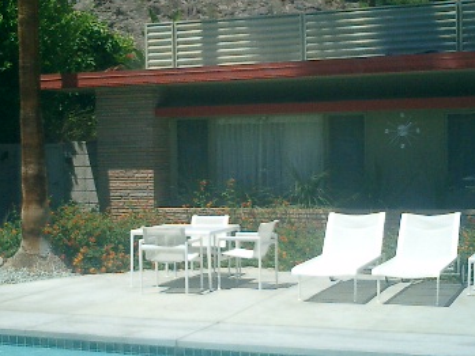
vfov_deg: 22.3
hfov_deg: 29.3
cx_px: 188
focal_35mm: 66
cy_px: 193
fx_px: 906
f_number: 3.2
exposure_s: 1/2500
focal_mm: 7.5
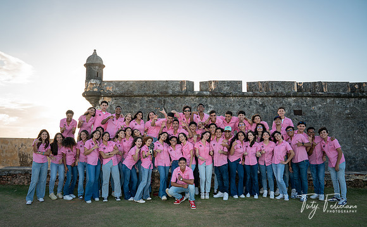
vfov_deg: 47.5
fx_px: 256
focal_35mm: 26
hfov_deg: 71.1
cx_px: 175
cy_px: 128
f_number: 5.6
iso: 200
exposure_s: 1/250
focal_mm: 24
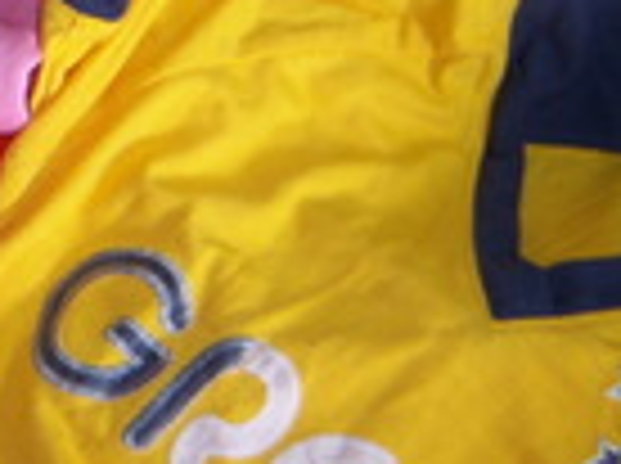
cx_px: -176
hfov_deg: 16.3
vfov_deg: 12.8
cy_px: 81
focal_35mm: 115
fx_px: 2059
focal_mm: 7.5
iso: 80
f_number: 2.8
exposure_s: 1/60
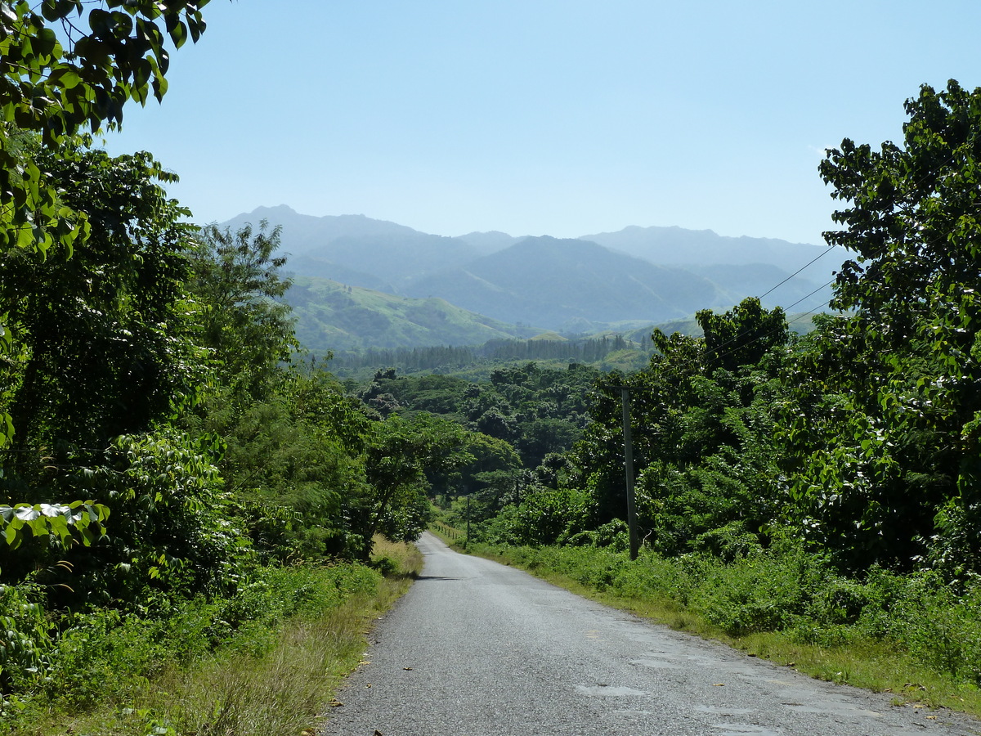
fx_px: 1360
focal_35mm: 48
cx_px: 490
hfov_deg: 39.7
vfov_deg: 30.3
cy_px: 368
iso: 125
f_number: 5
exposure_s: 1/500
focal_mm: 7.9
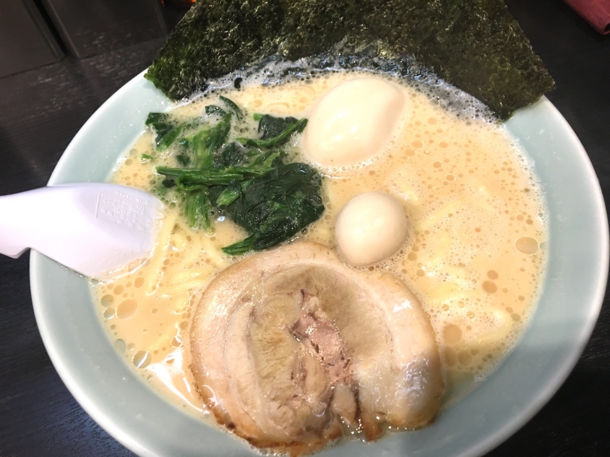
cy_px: 228
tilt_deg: -57.3
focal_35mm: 29
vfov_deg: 48.2
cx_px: 305
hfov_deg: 61.7
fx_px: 511
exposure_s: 1/30
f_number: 2.2
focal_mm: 4.15
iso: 80
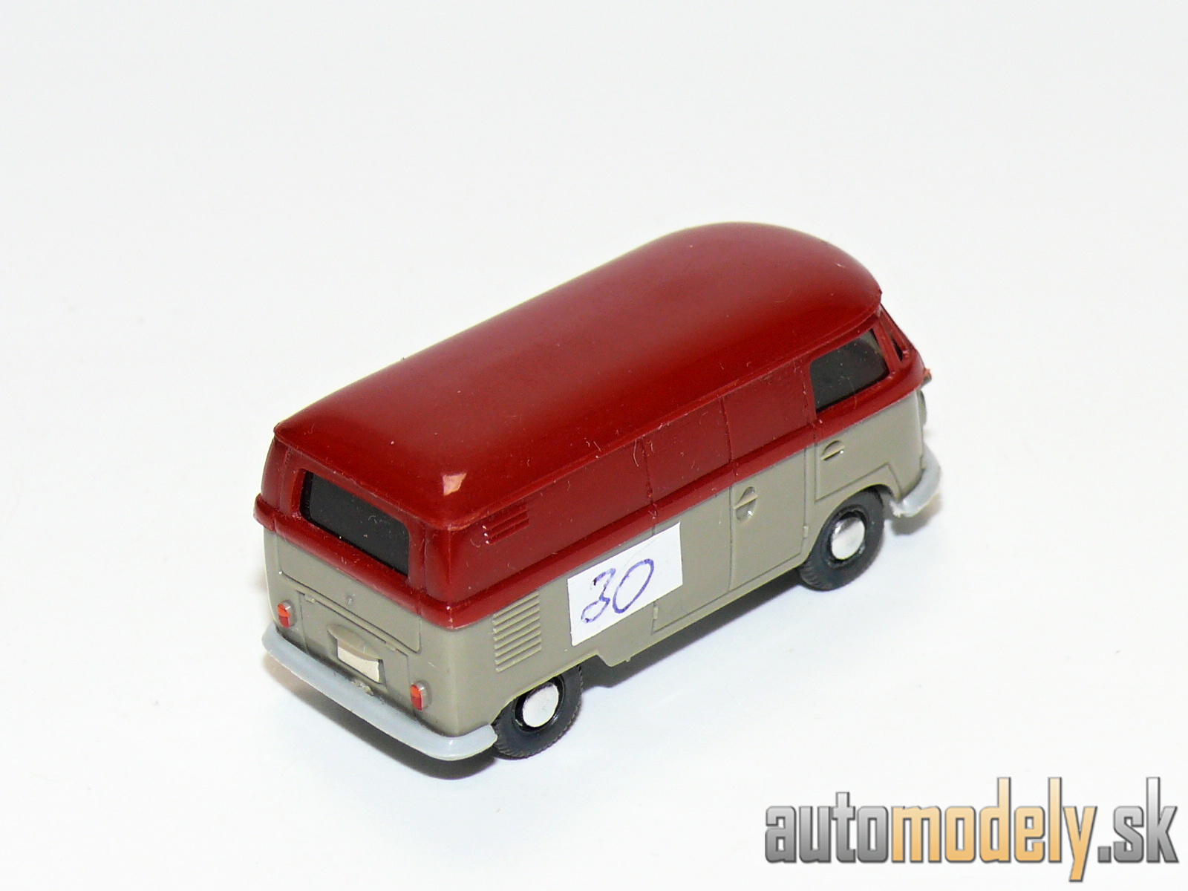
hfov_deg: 15.8
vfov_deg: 11.9
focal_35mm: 125
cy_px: 446
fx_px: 4290
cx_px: 594
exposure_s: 1/30
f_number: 4
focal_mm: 14.8
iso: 100
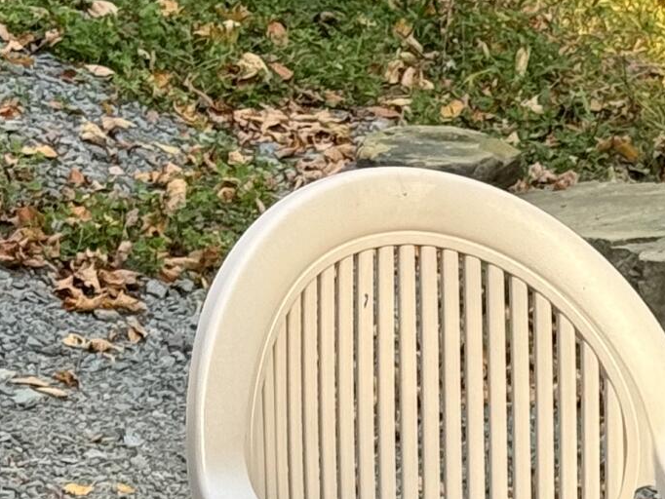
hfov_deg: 9.3
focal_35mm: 211
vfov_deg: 6.9
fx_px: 4055
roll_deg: +0.5
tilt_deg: -23.3
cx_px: 790
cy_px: 921
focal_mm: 6.76
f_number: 1.78
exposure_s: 1/338
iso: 64
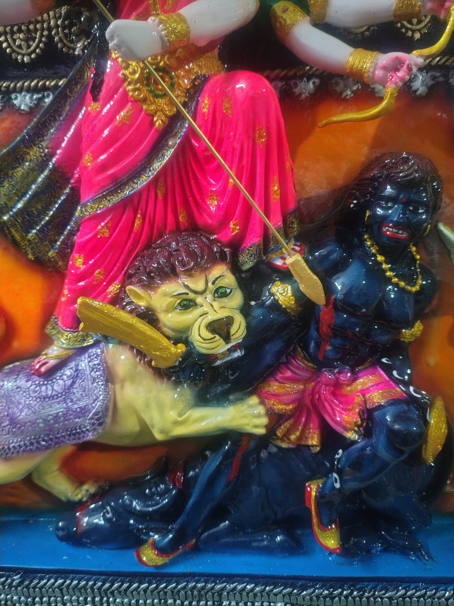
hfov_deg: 54.9
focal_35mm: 25
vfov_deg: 69.4
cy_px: 303
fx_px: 437
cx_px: 227
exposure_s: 1/25
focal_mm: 4.71
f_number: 1.7
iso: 6277
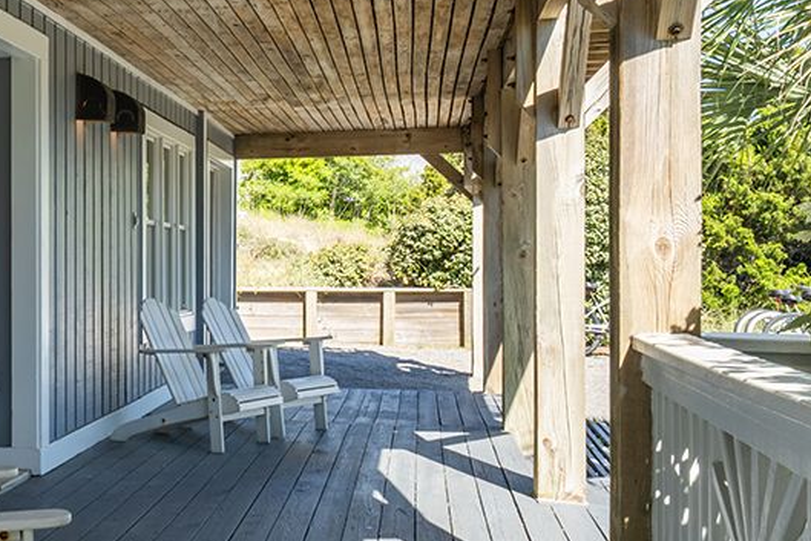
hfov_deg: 32.9
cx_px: -126
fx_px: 1149
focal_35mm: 51
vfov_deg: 26.5
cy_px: 234
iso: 200
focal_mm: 15
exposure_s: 1/250
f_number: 9
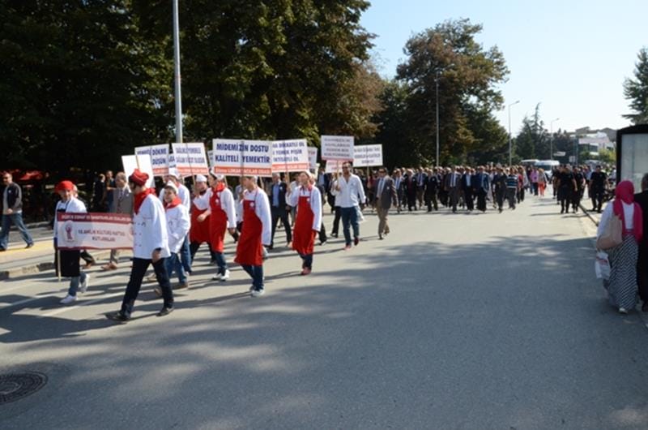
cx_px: 324
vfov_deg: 47.7
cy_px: 215
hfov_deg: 67.5
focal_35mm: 27
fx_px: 485
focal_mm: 18
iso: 1250
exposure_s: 1/250
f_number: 22
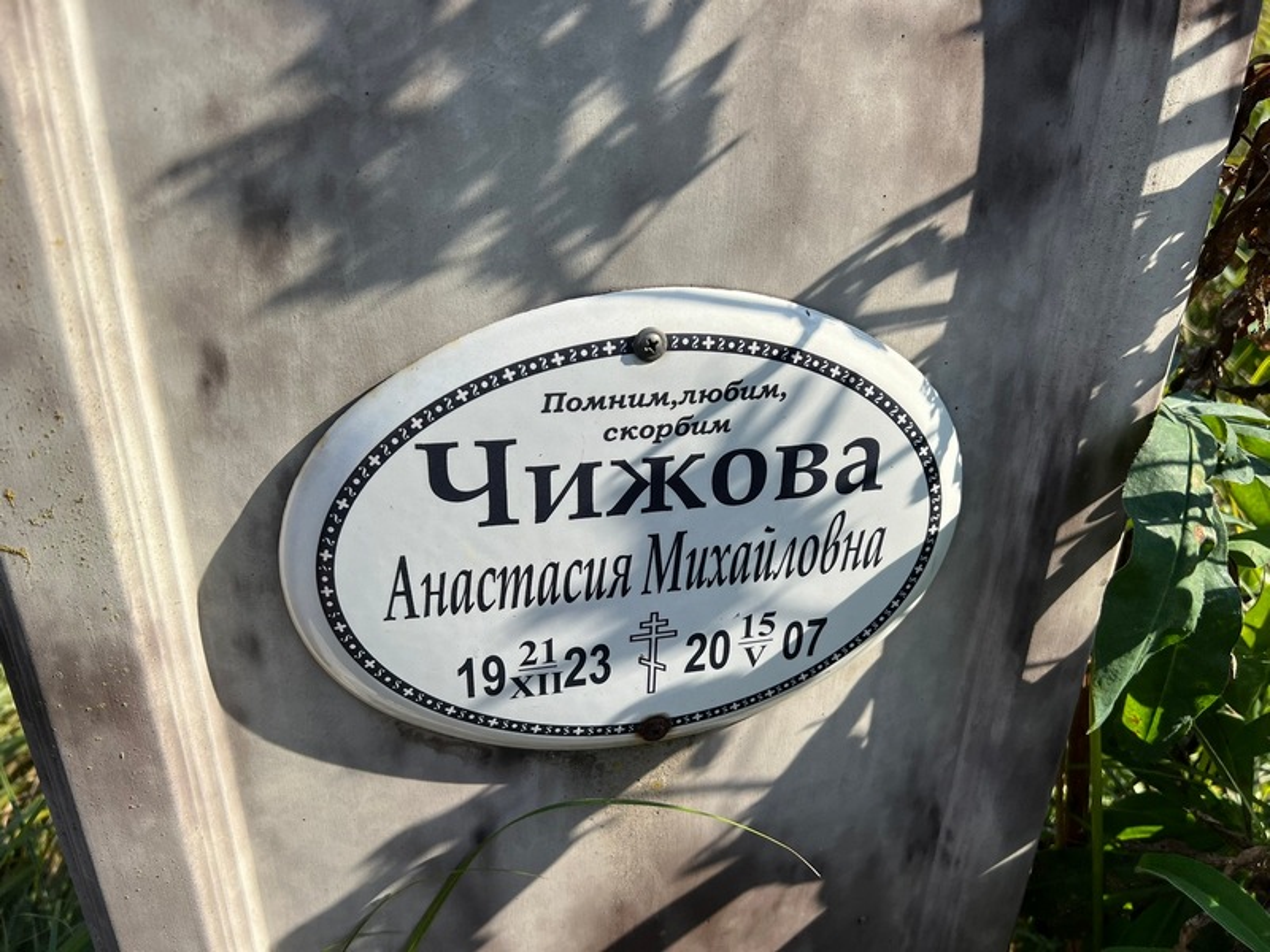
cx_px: 635
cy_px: 476
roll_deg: +1.1
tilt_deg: -27.7
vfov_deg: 53.1
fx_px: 954
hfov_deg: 67.3
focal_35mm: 26
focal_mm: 5.7
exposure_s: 1/2695
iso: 50
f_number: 1.5
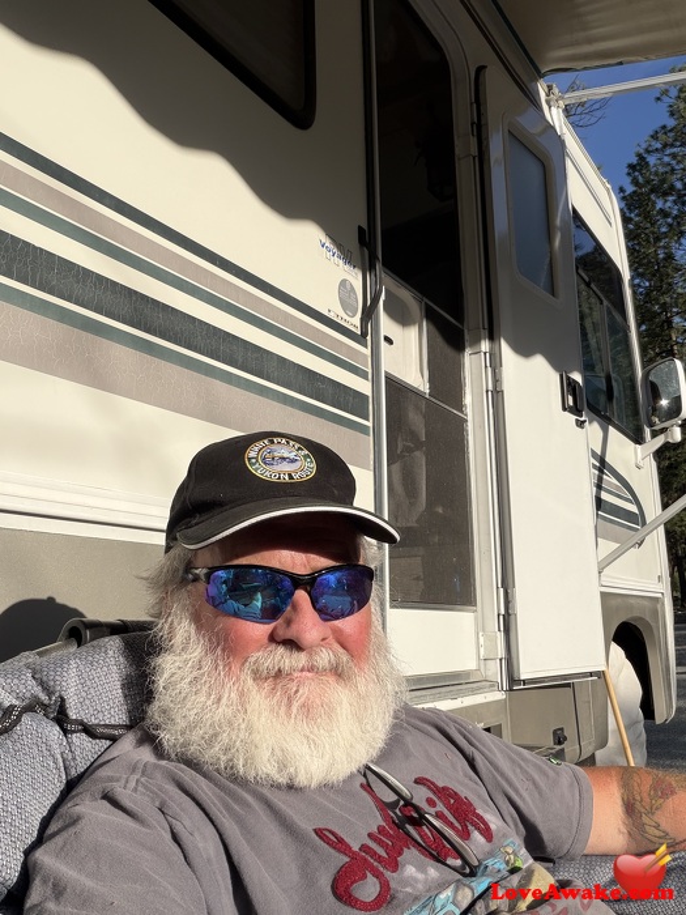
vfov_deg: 60.0
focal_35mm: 30
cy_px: 458
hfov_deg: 46.8
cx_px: 343
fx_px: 793
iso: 32
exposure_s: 1/1279
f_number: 1.9
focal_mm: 2.71
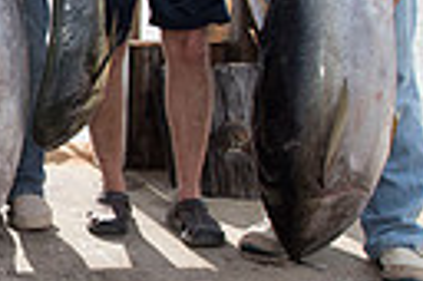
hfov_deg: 21.7
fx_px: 904
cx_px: -221
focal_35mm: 77
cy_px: 104
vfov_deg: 17.6
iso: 250
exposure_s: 1/640
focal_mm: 17
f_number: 5.6
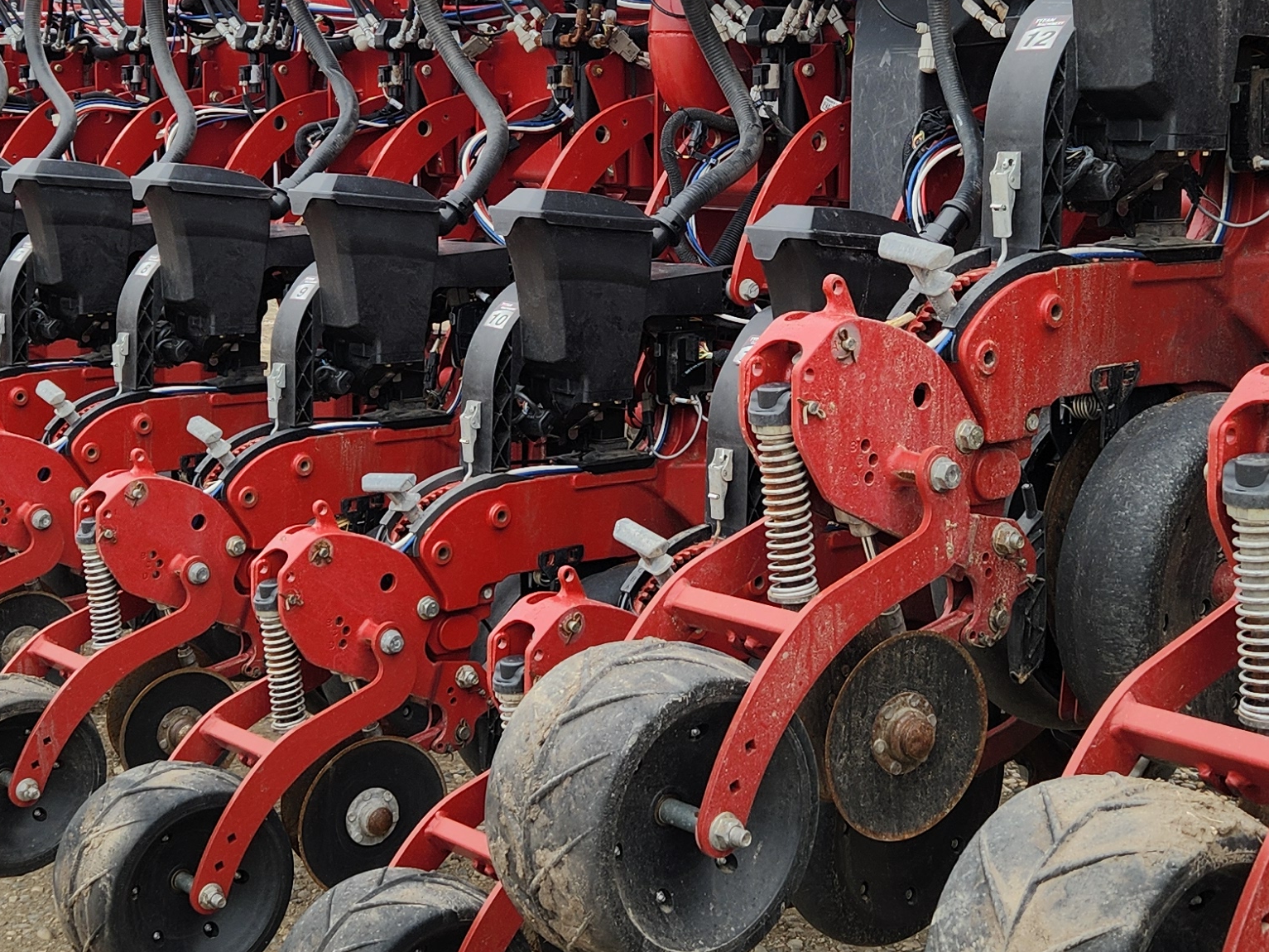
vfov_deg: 24.4
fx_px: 2200
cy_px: 356
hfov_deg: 32.2
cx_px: 704
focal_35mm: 60
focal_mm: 5.4
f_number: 1.8
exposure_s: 1/641
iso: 20
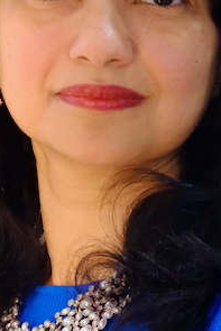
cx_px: 145
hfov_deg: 3.8
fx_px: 3357
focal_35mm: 365
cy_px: 305
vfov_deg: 5.6
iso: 1600
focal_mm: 56
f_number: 4
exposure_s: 1/85
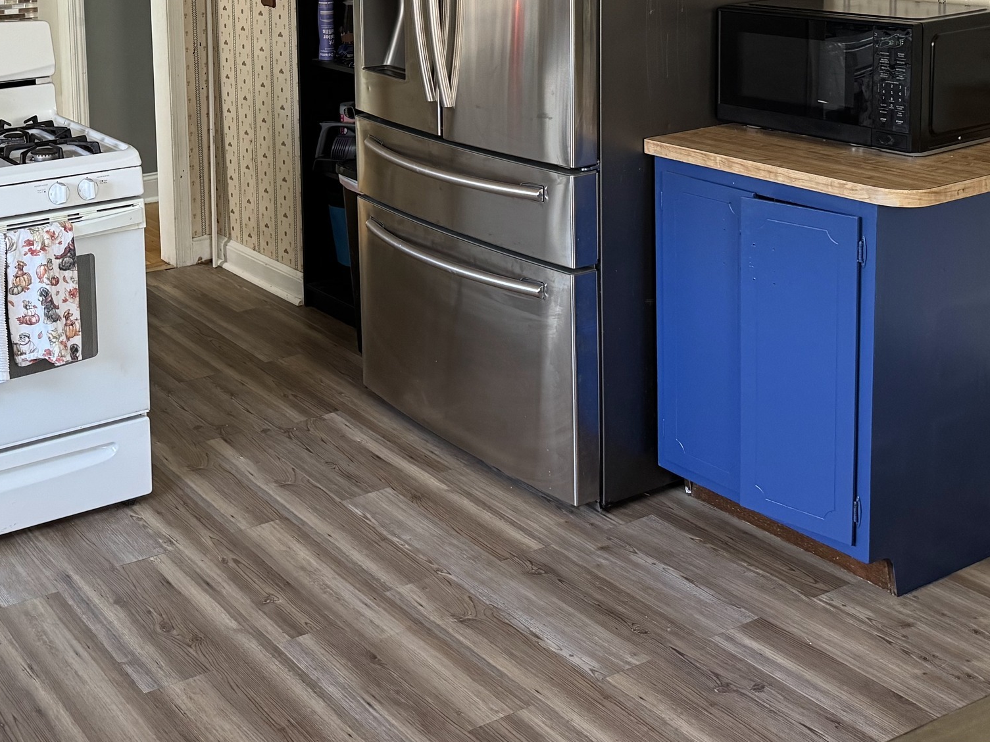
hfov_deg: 37.8
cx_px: 233
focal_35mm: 49
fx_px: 1401
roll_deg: +1.5
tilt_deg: -8.2
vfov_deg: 28.3
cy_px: 41
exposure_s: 1/60
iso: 200
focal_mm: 6.76
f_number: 1.78
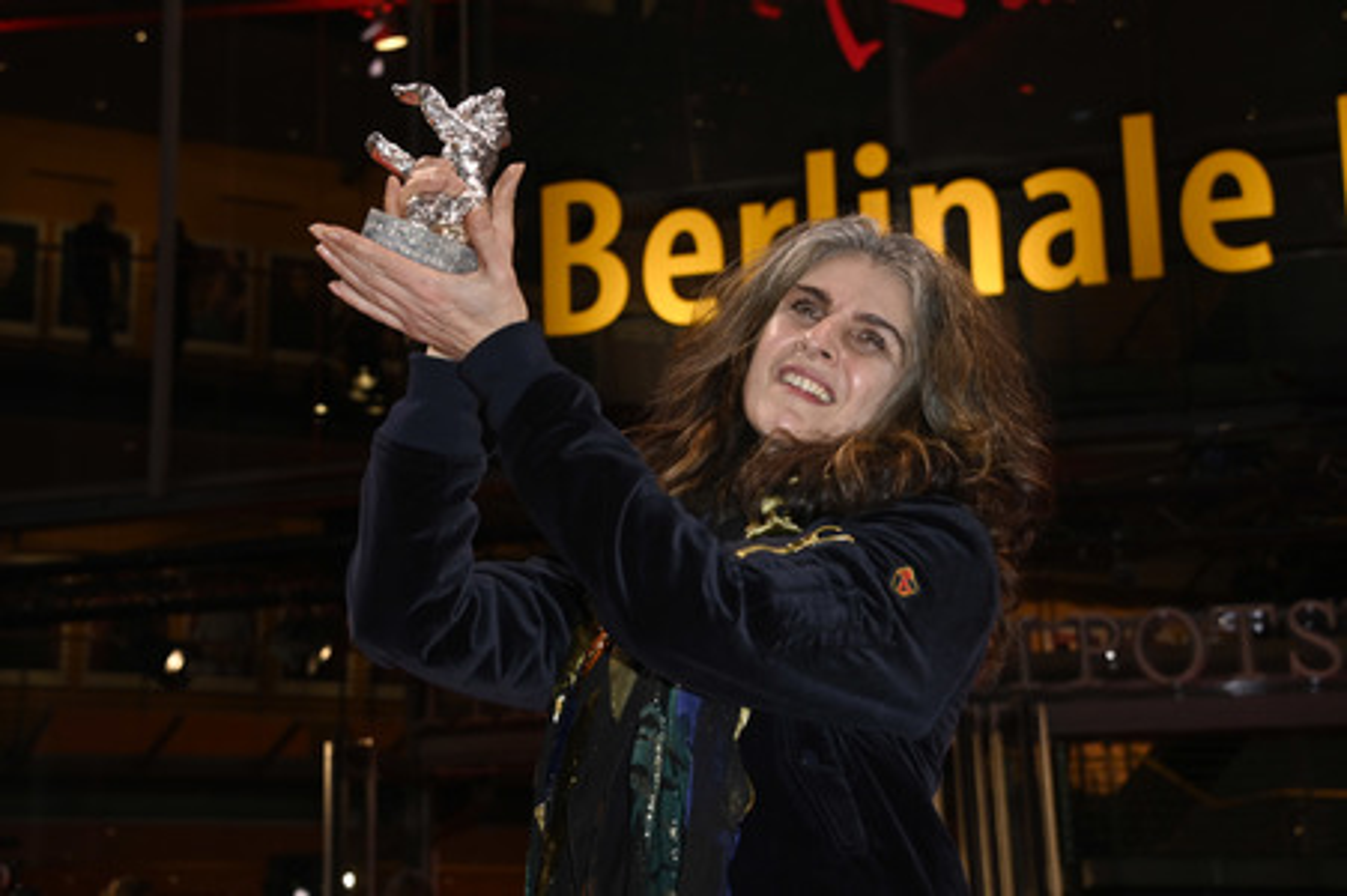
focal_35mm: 58
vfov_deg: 23.3
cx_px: 674
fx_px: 2169
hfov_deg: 34.5
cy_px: 448
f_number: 5.6
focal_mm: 58
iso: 1250
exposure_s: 1/250
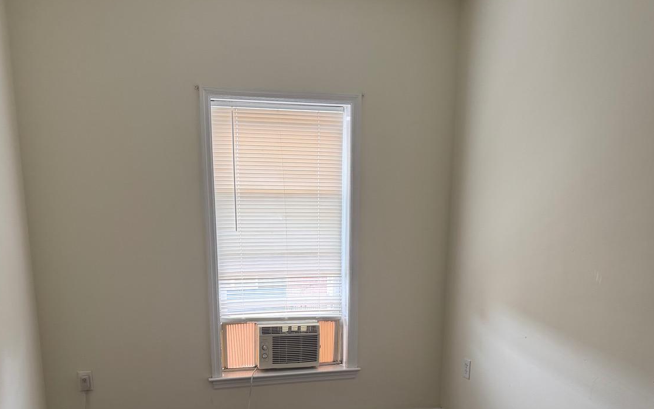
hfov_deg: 55.3
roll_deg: -0.8
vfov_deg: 34.5
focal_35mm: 35
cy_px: 359
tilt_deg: -13.5
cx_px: 330
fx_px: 624
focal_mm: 6.76
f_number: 1.78
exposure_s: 1/71
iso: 200
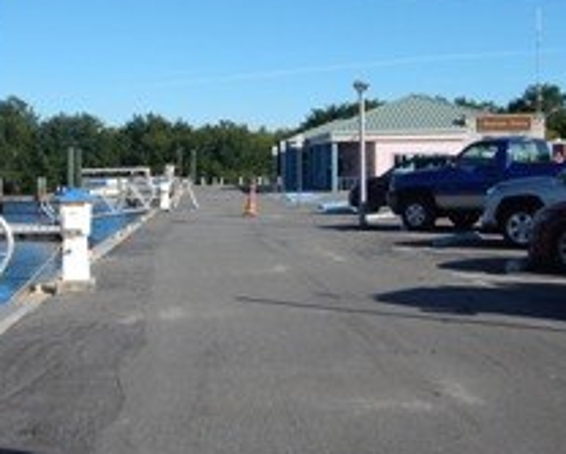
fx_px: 906
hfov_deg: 34.1
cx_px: 155
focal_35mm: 54
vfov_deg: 28.1
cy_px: 190
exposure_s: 1/1250
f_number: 4.1
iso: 125
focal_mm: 4.3
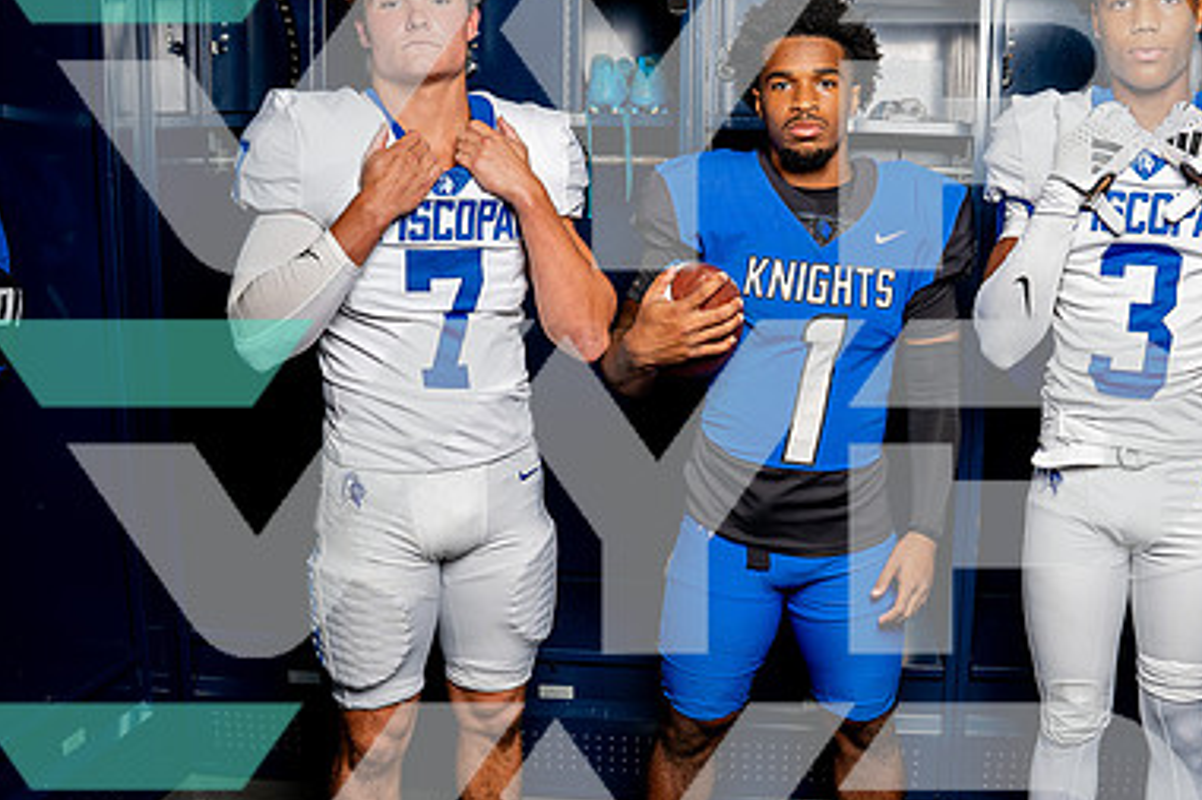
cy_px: 490
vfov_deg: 35.7
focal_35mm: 37
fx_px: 1235
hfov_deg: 51.1
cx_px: 783
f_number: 5.6
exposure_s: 1/250
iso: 100
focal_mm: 22
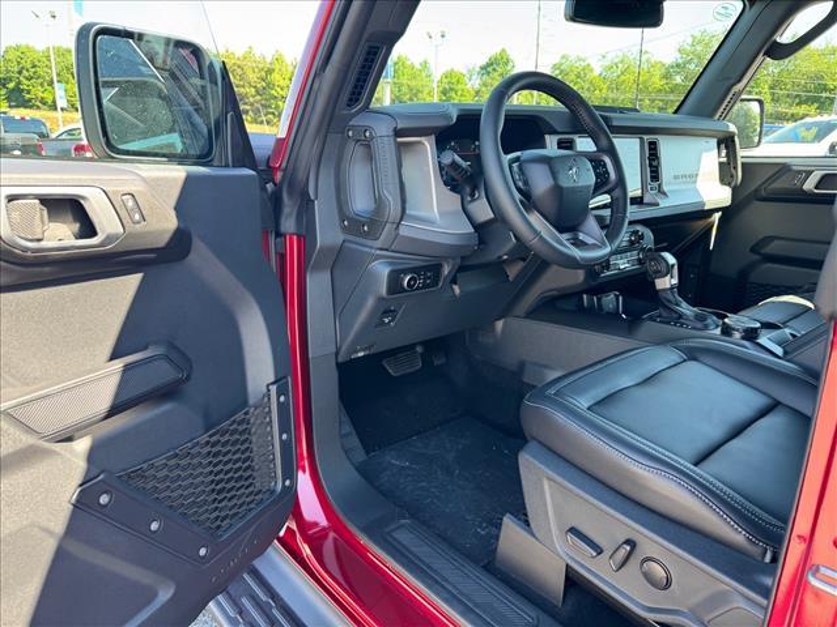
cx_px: 418
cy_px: 314
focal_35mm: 24
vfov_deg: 56.8
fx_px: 580
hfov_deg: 71.6
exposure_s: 1/121
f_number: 1.78
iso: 100
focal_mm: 6.76
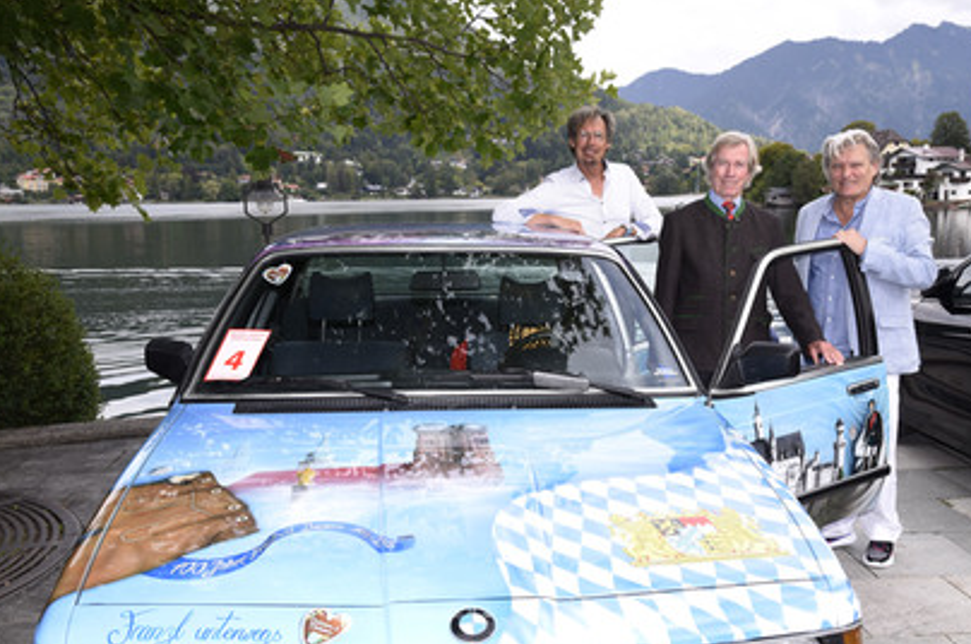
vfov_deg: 34.9
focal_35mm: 38
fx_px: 1023
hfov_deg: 50.7
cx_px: 528
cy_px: 332
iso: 160
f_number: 8
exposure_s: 1/100
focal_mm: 34
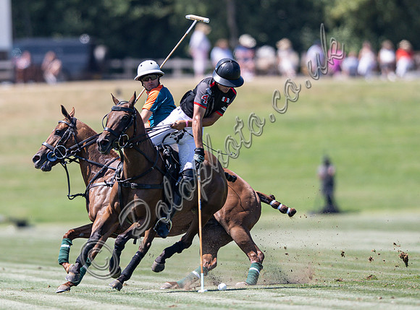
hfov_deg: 2.1
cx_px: 130
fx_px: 11323
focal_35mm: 938
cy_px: 139
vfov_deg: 1.6
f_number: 2.8
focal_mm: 400
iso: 160
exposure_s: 1/2000
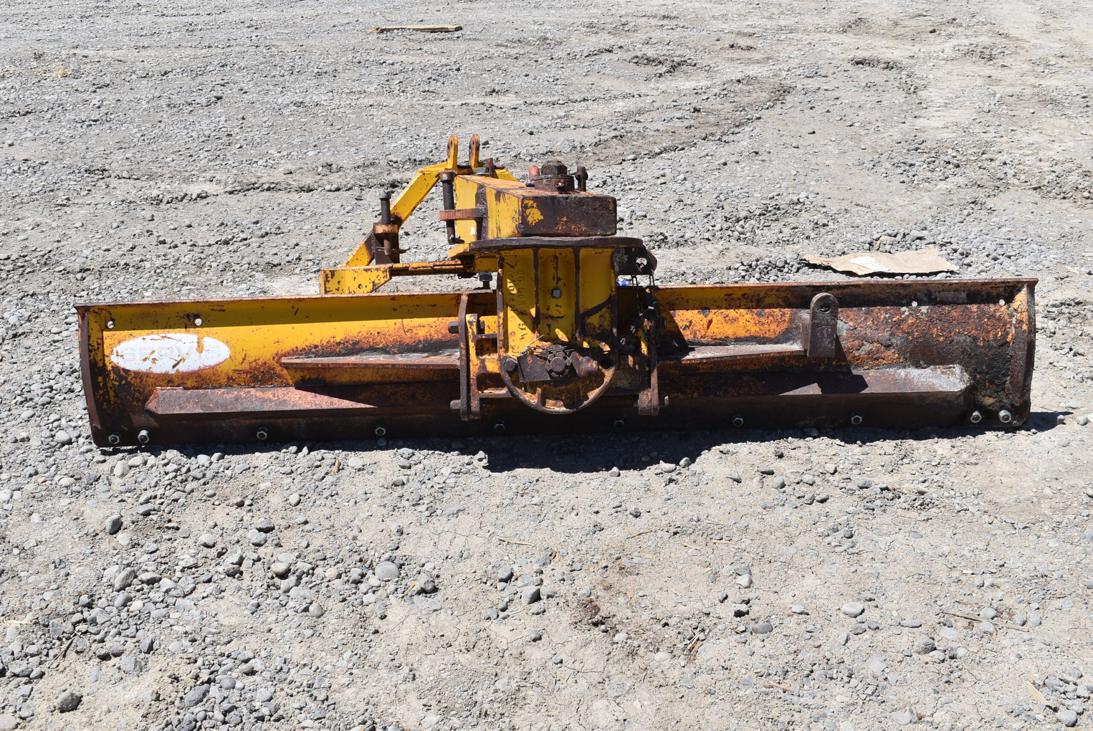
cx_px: 546
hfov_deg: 47.9
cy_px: 366
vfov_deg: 33.1
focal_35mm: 40
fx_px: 1230
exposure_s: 1/400
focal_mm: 27
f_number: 10
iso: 200
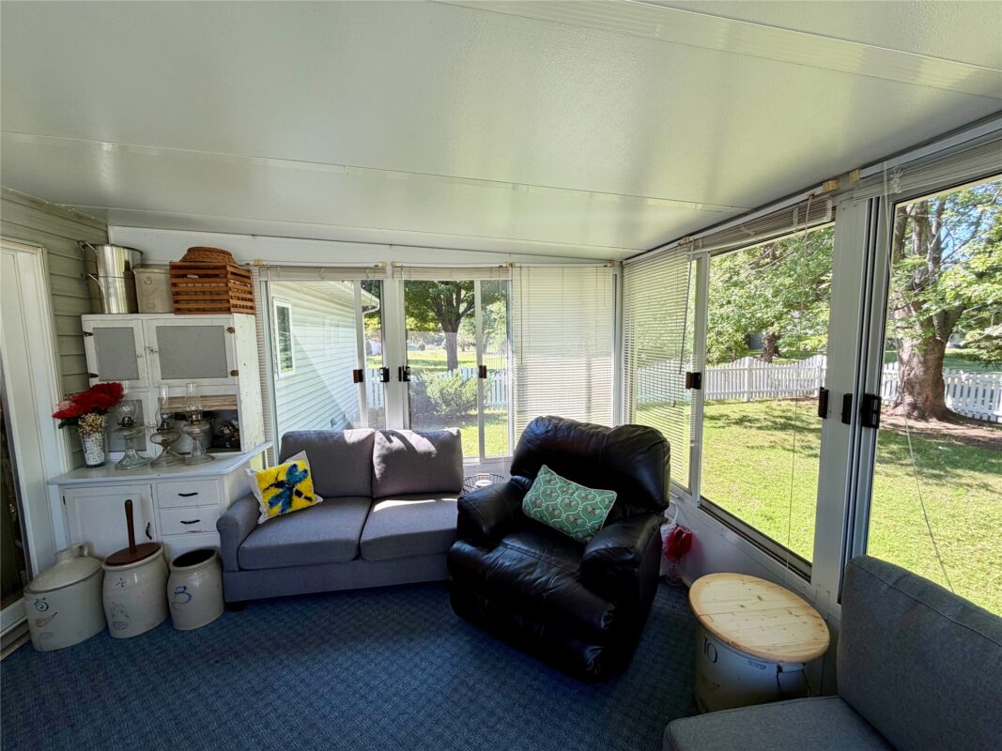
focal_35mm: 14
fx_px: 405
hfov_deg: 102.1
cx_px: 501
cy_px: 376
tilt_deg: -5.7
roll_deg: +1.2
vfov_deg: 85.7
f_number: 2.2
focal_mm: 2.22
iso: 50
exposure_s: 1/121
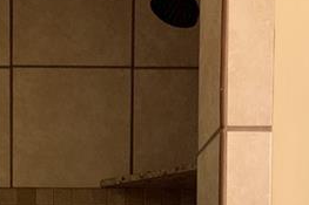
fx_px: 678
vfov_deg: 14.9
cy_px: 376
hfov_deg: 25.0
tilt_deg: -0.5
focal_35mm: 79
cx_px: 39
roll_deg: -0.6
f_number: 1.8
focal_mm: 4.25
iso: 400
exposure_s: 1/30
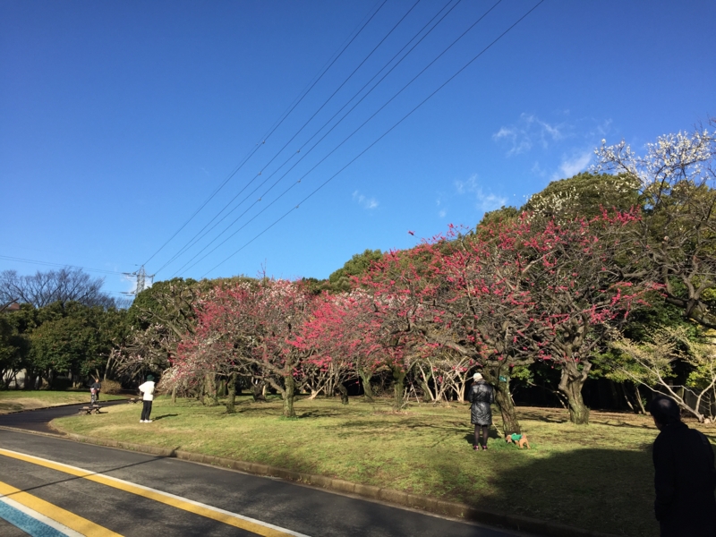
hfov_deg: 61.7
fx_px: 600
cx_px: 358
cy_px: 268
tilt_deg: +12.0
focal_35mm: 29
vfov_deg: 48.2
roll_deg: -1.5
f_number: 2.2
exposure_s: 1/1276
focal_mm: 4.15
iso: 32
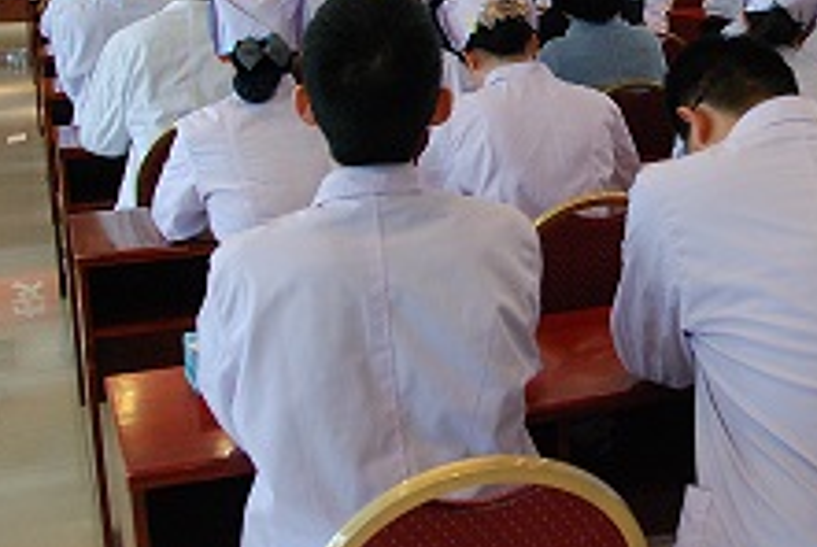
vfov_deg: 22.6
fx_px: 1341
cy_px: 78
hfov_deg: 32.6
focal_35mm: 59
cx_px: 695
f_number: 4.5
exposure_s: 1/30
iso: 1000
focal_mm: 18
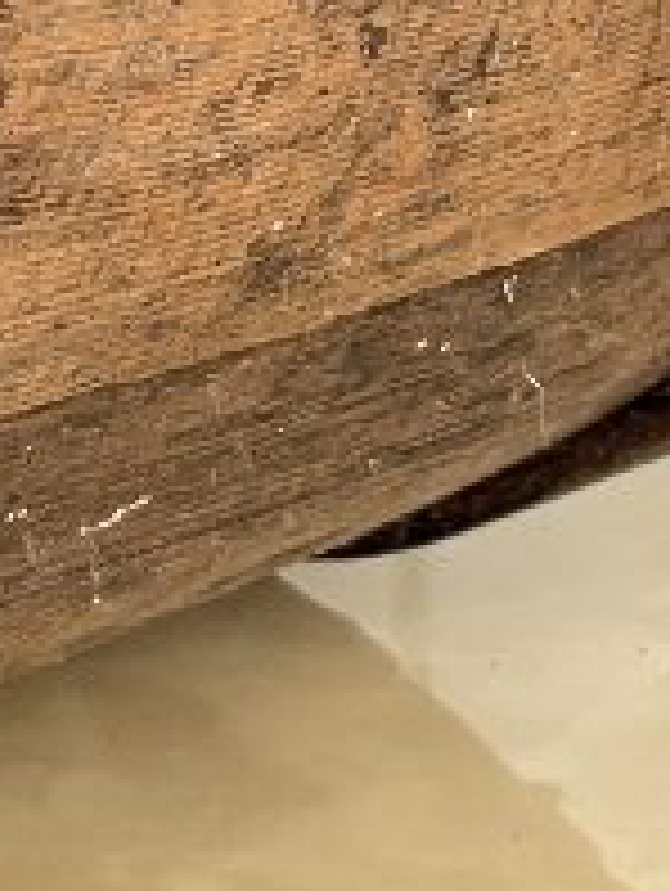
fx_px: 8112
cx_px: -616
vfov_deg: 6.0
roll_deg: +1.6
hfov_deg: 4.7
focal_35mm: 315
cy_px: -1440
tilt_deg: -4.4
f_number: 2
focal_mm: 6
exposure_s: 1/99
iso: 64
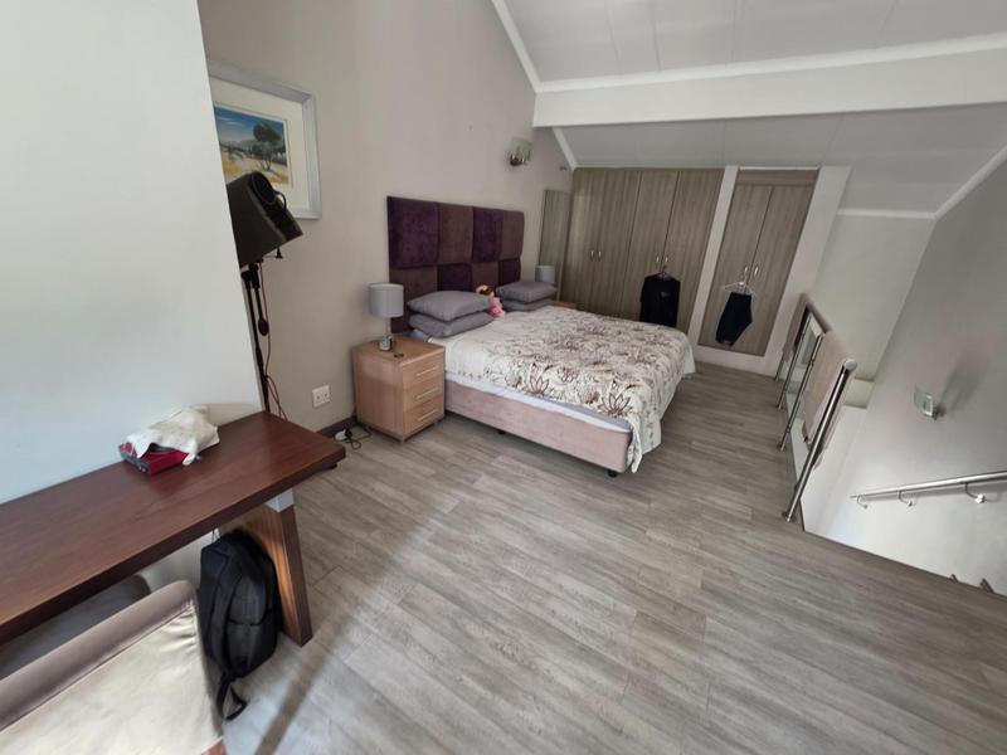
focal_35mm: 13
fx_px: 378
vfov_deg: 89.9
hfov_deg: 106.2
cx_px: 504
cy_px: 378
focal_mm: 2.2
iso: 160
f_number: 1.9
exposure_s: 1/50
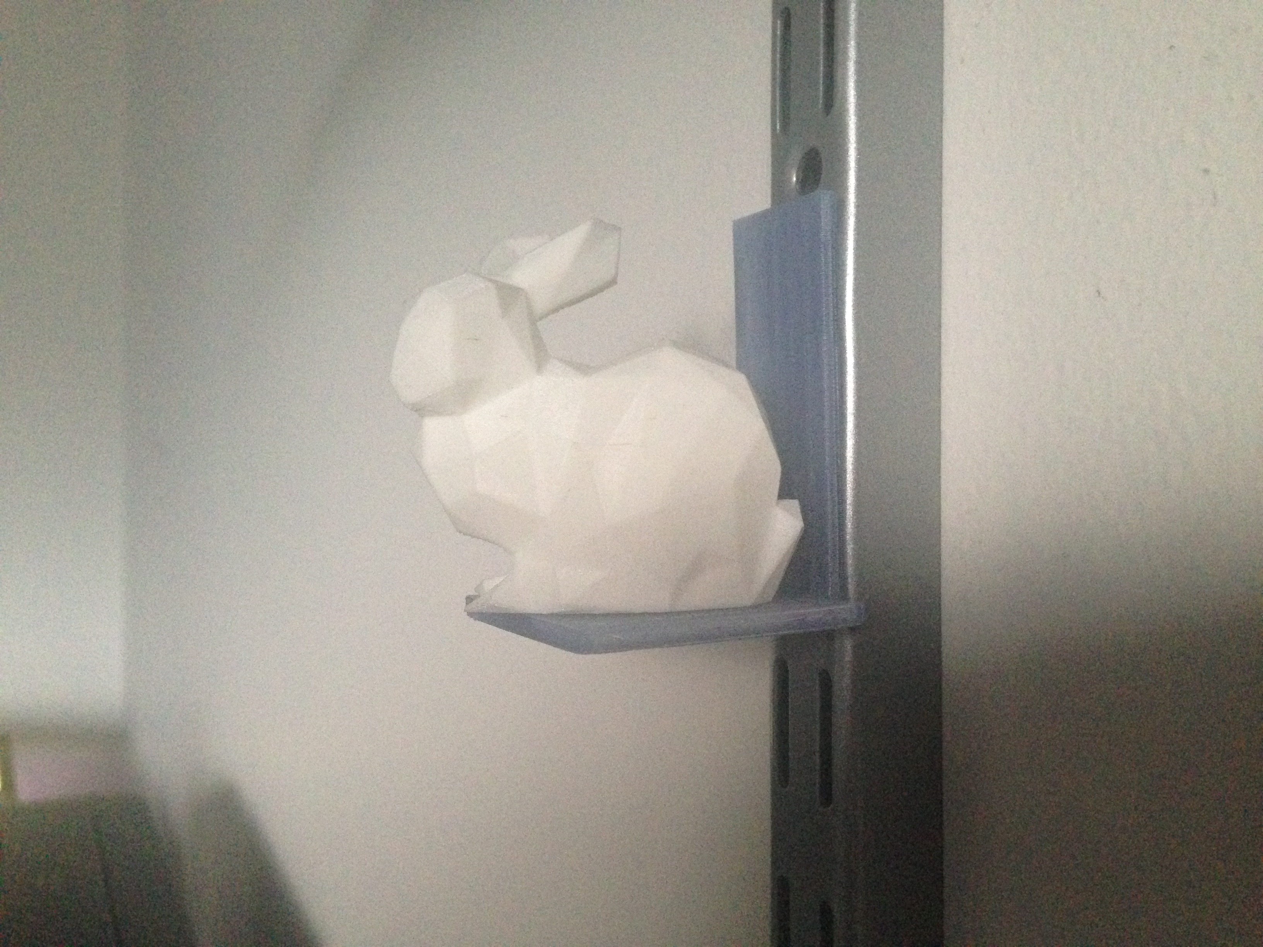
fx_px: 1204
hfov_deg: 55.4
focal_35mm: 33
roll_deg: -1.2
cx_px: 632
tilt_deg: +0.0
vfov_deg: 42.9
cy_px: 474
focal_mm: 4.12
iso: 500
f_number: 2.4
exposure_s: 1/15
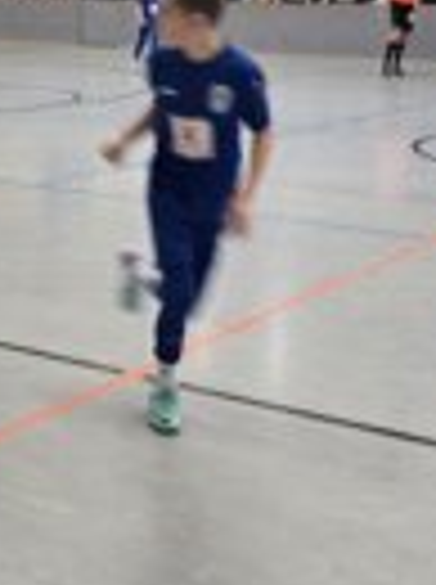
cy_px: 297
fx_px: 1196
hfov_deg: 20.6
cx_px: 171
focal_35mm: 71
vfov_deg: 27.4
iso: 64
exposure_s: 1/50
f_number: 1.8
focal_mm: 5.4
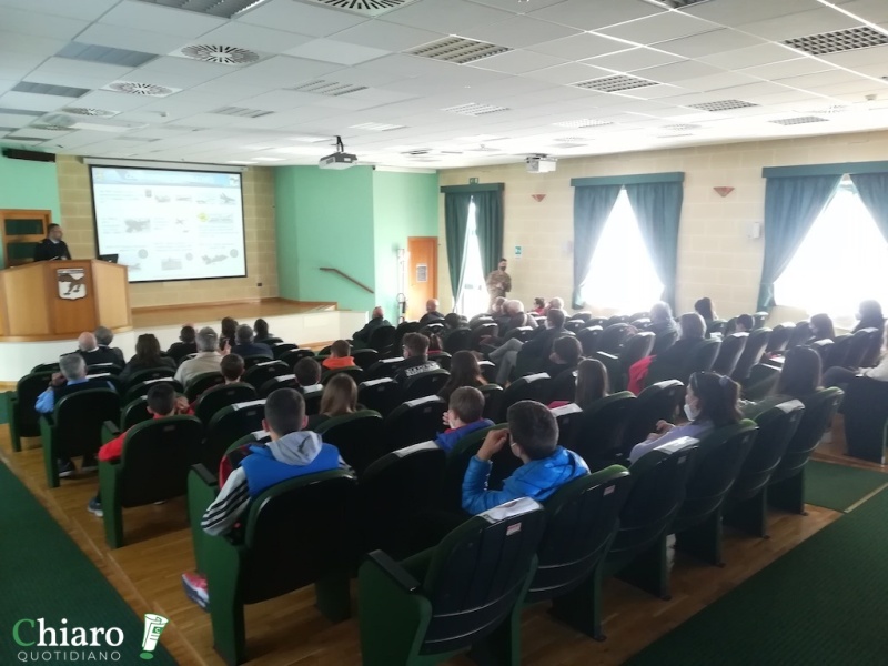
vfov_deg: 53.1
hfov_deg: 67.3
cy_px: 333
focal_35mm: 26
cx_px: 444
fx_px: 667
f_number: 2.2
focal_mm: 3.83
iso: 320
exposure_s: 1/33.3
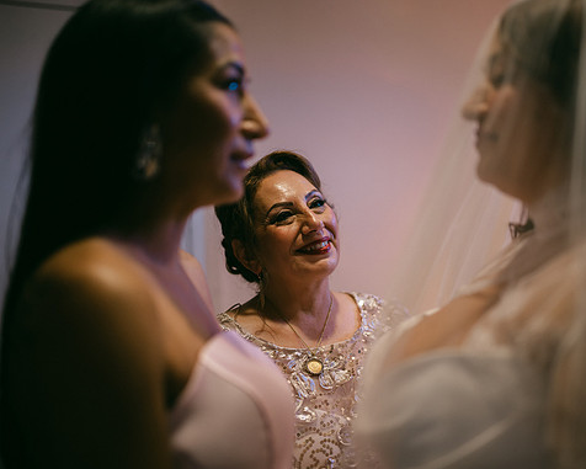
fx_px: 694
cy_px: 237
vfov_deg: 37.3
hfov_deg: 45.6
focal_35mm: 40
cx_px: 337
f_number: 1.2
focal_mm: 35
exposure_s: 1/500
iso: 320
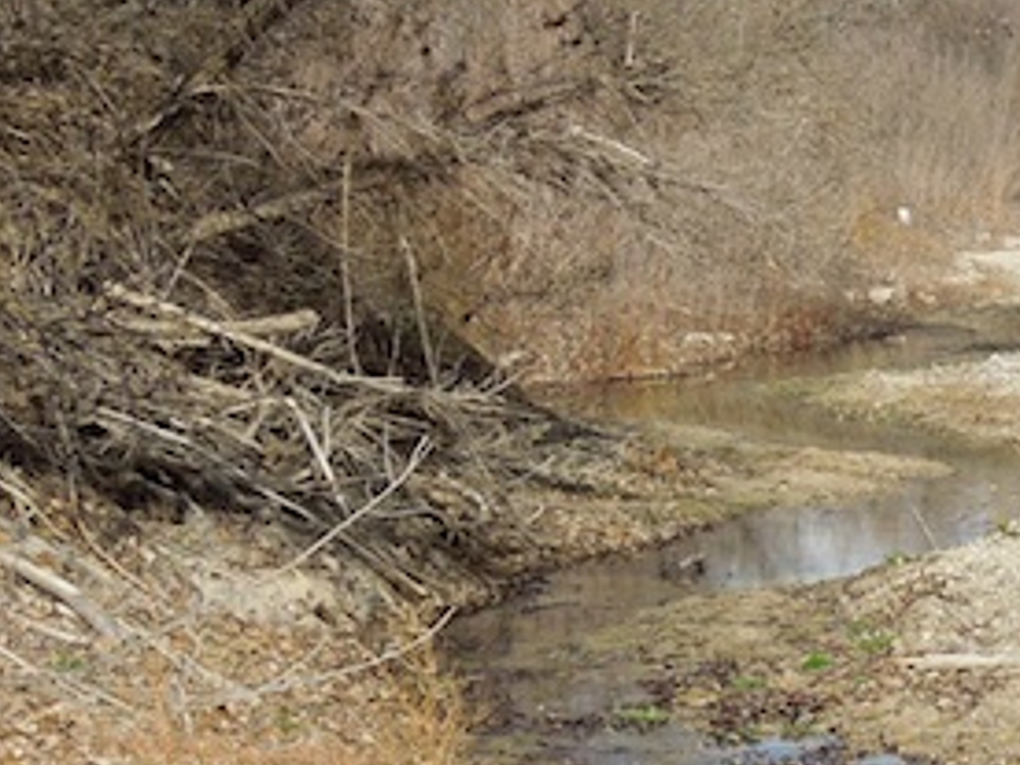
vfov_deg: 13.0
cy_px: 549
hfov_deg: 16.7
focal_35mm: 114
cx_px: 1157
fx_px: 3359
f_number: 3.7
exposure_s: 1/800
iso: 100
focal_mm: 6.3
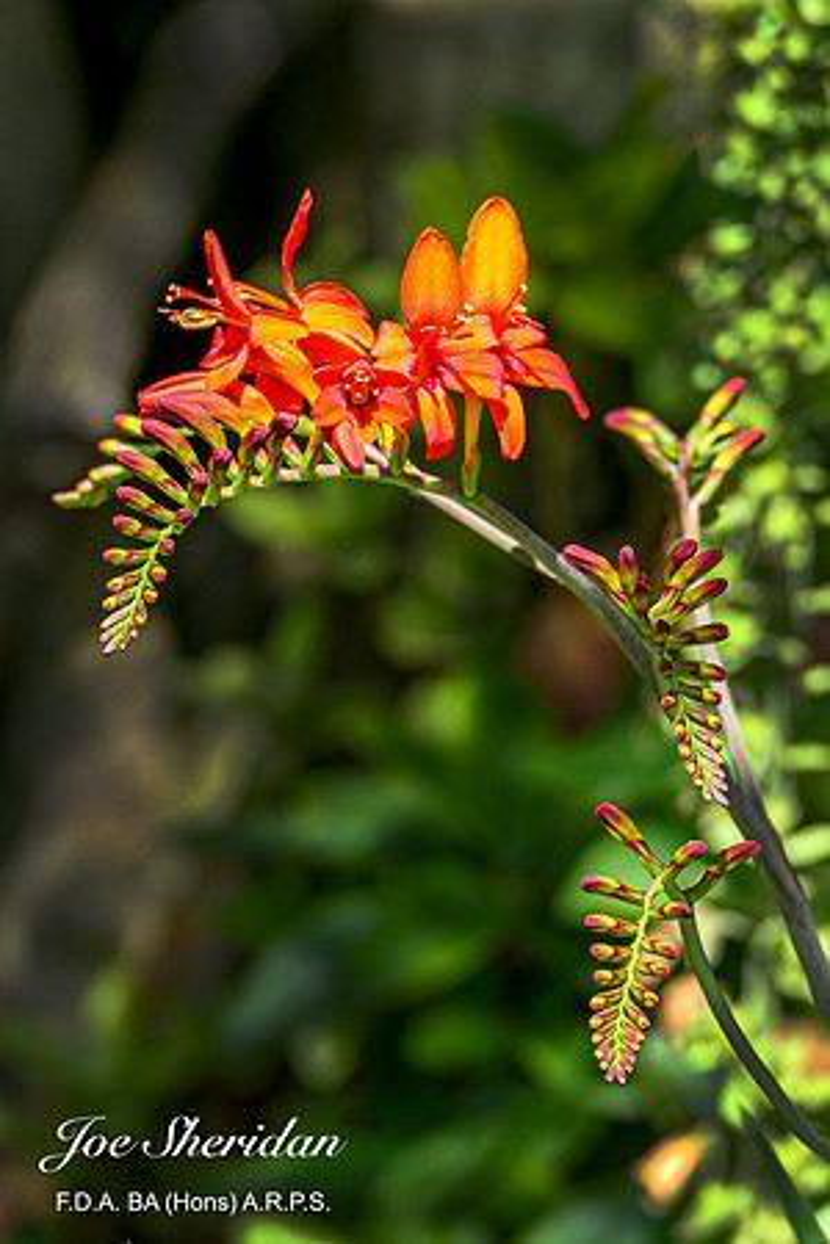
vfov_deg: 10.3
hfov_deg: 6.9
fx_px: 6916
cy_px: 622
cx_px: 415
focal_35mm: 200
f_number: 4
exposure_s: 1/320
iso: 125
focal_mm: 73
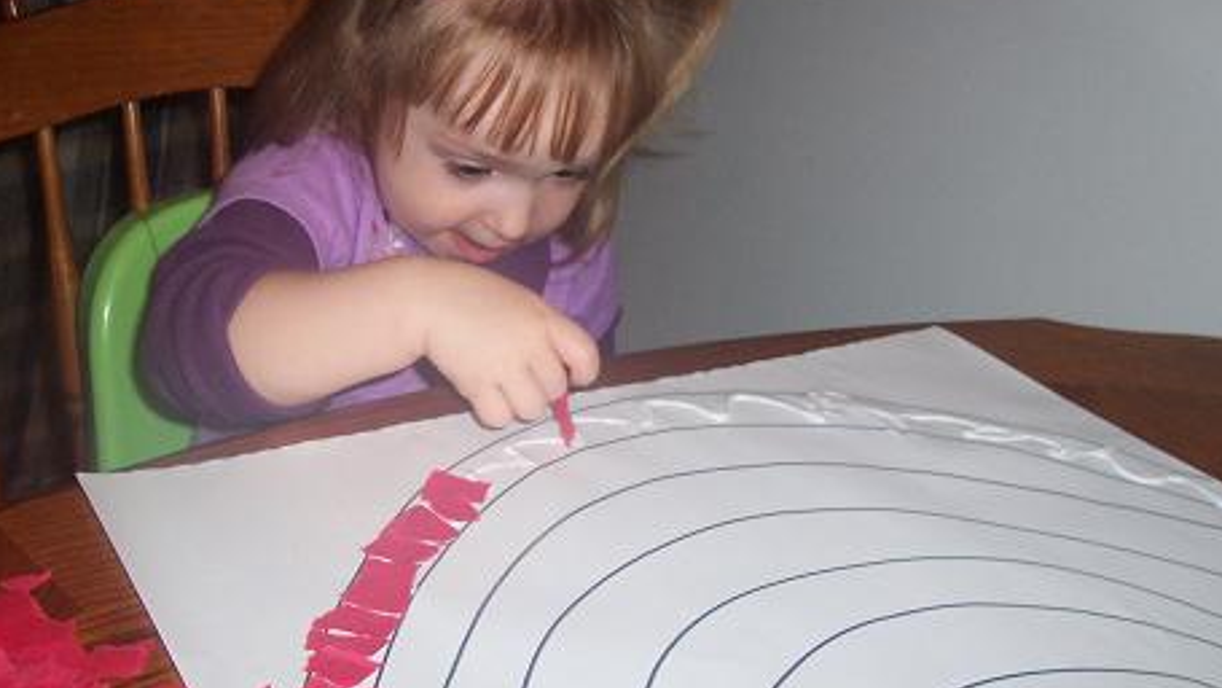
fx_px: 1458
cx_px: 626
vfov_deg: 26.5
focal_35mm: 45
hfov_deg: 45.5
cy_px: 345
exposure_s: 1/60
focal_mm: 5.6
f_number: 2.8
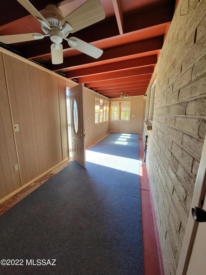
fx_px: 103
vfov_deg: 106.2
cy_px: 138
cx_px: 103
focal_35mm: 13
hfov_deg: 89.9
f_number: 2.2
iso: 100
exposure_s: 1/60
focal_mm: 2.2
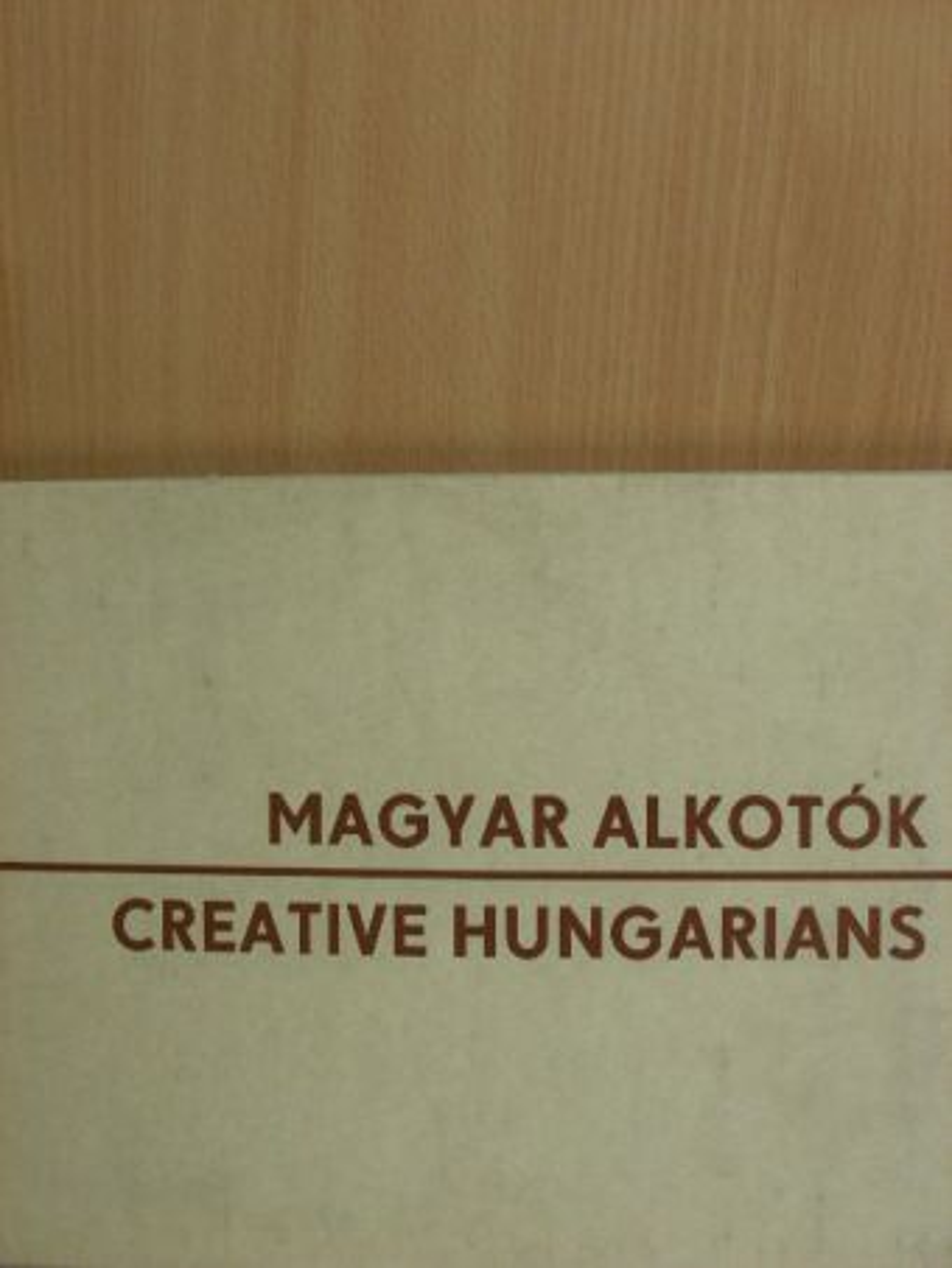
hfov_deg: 32.9
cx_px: 476
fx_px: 1613
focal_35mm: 44
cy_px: 634
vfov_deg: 42.9
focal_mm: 7.4
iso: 100
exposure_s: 1/25
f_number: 3.5
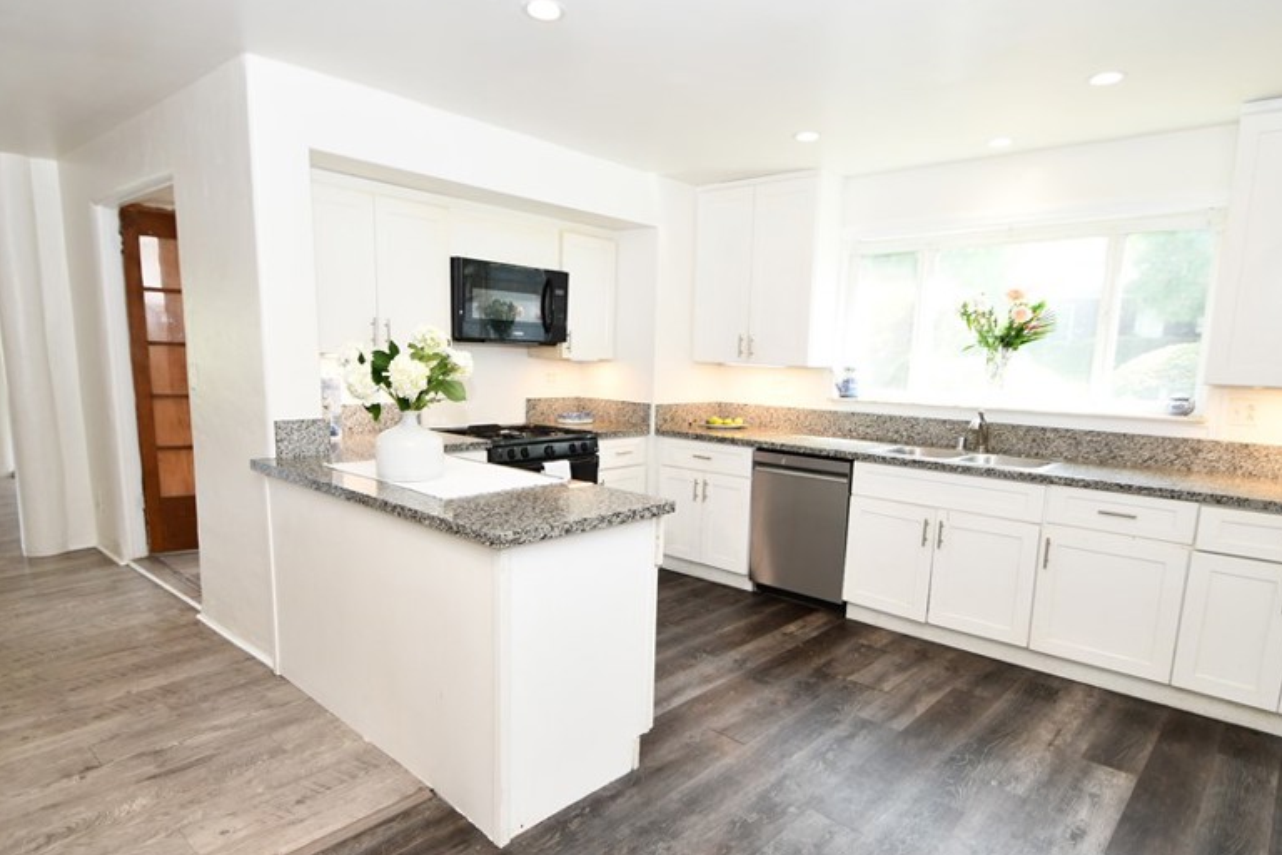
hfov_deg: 84.0
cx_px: 661
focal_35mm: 20
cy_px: 500
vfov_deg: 61.5
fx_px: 712
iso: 280
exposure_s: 1/60
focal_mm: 10
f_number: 4
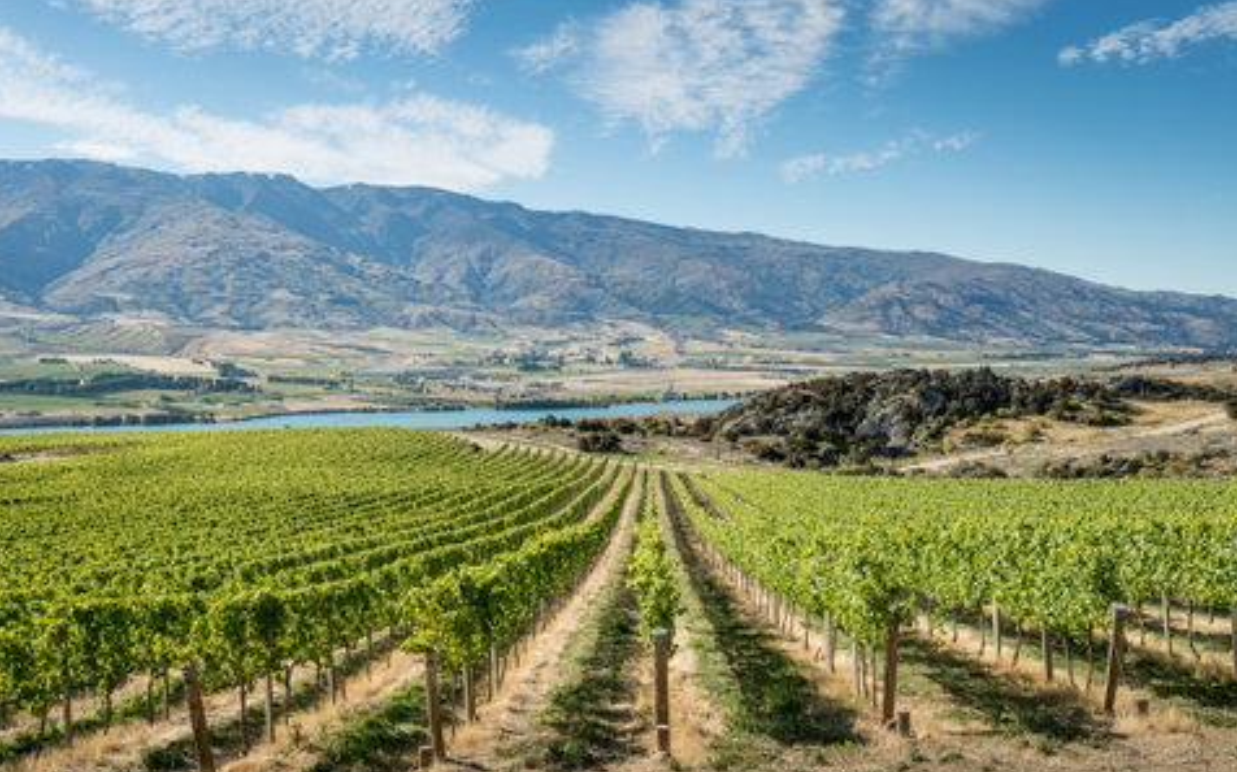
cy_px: 390
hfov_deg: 54.0
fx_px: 1213
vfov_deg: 35.3
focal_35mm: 36
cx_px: 618
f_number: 8
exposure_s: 1/250
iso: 100
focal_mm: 35
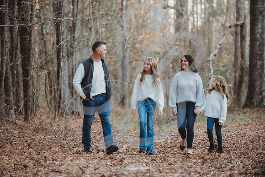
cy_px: 88
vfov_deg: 6.9
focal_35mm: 200
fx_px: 1472
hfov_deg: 10.3
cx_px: 132
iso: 800
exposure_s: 1/250
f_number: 2.8
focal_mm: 200
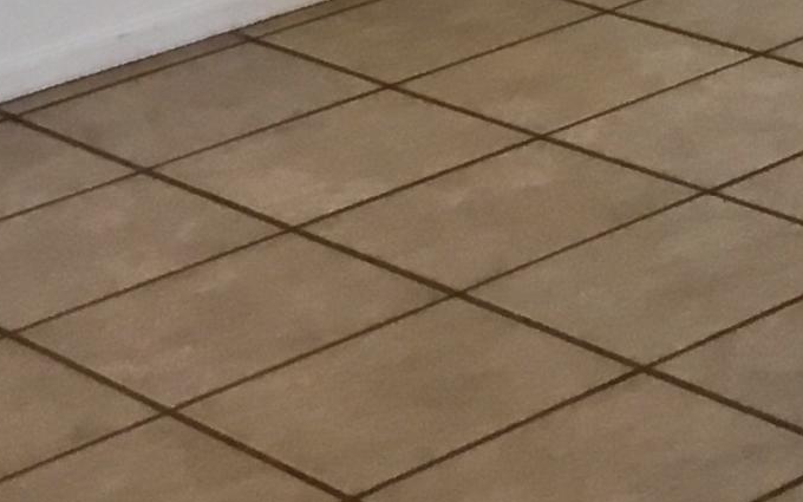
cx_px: 1527
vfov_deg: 8.2
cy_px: -771
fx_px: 3173
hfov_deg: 12.8
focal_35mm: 145
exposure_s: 1/30
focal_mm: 3.3
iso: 50
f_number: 2.4
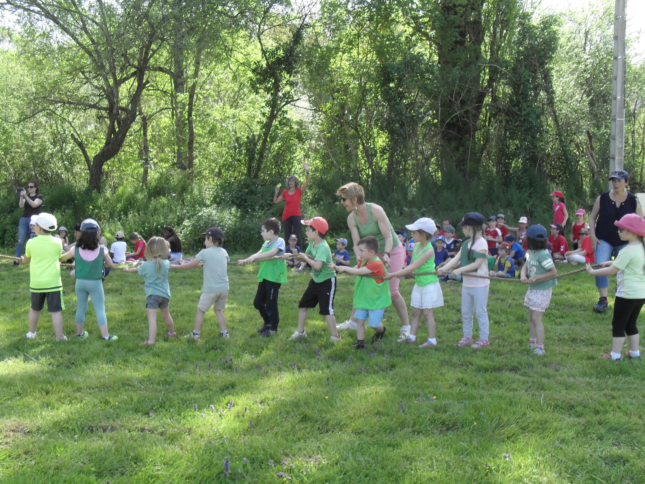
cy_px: 242
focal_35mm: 35
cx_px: 322
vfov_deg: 40.7
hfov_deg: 52.6
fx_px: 652
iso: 100
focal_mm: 6.3
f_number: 3.2
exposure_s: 1/250
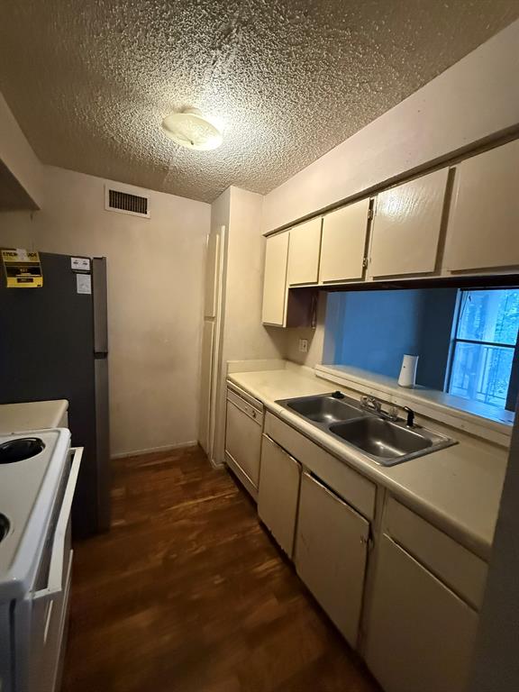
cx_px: 260
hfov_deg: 85.7
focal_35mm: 14
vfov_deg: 102.1
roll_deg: -4.0
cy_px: 346
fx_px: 280
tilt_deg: -6.2
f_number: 2.2
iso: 1250
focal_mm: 2.22
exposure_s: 1/60
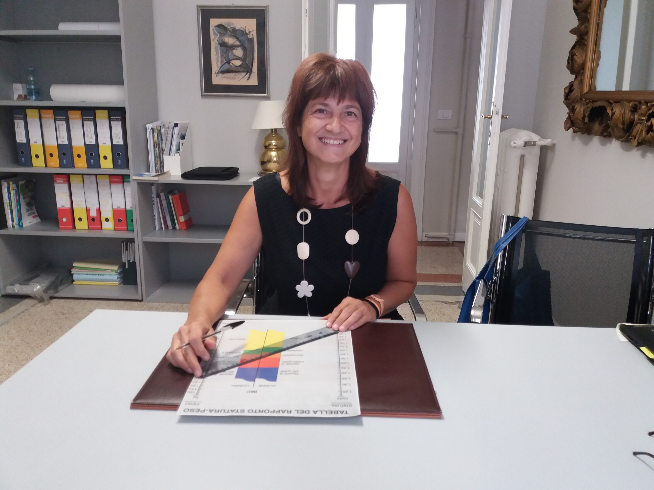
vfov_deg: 49.7
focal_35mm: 28
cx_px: 327
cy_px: 245
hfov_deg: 63.4
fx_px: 529
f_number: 1.9
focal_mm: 3.7
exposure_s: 1/33
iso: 125
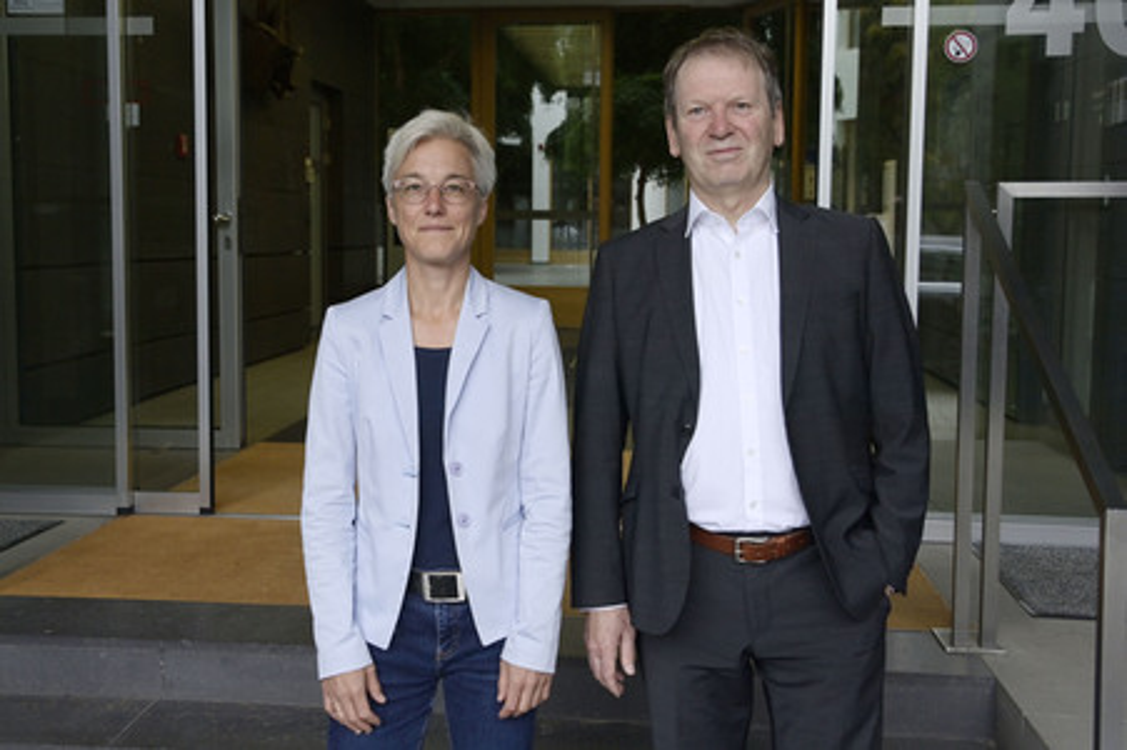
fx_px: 1251
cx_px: 564
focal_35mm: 40
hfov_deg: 48.5
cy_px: 375
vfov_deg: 33.4
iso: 800
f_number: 7.1
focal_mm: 40
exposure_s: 1/320
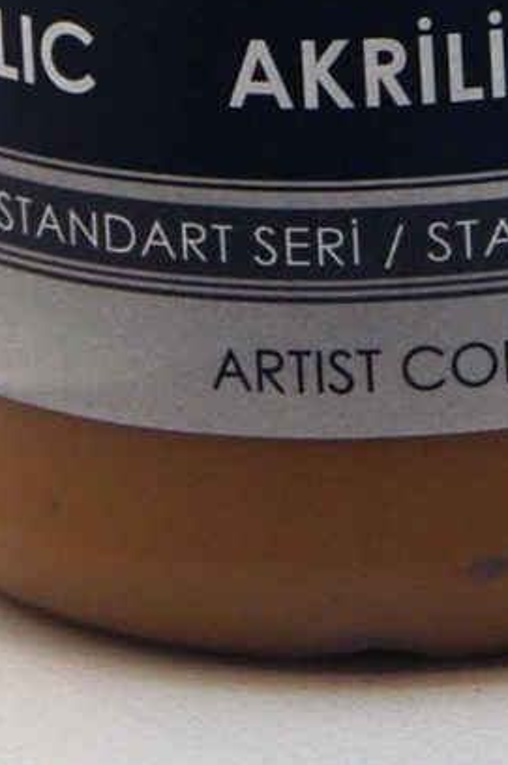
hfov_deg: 2.8
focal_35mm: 484
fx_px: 10270
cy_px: -690
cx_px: 324
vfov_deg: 4.2
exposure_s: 1/200
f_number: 7.1
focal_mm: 70
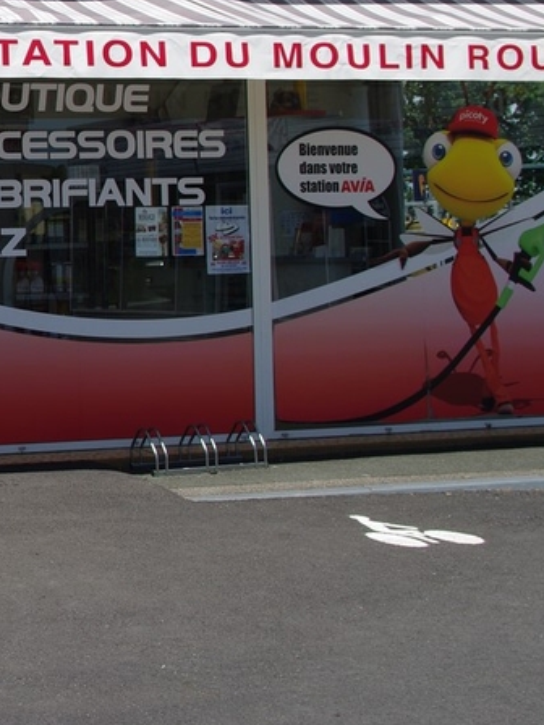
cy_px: 189
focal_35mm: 81
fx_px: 1689
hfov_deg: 16.4
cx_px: -309
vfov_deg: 24.0
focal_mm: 23.13
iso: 100
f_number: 8
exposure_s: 1/250
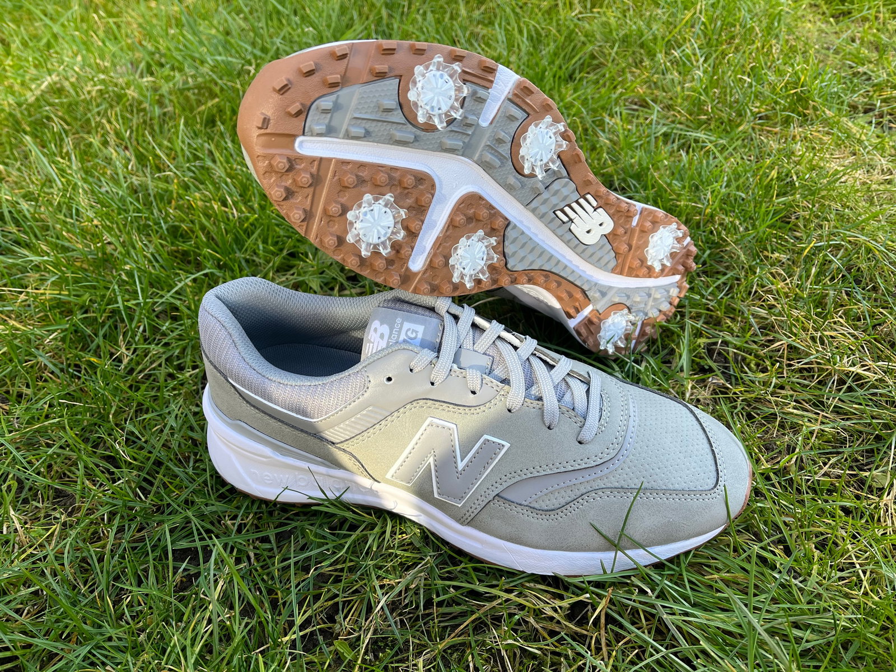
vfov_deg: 53.1
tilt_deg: -44.0
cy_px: 336
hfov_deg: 67.3
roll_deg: +7.7
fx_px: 673
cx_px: 448
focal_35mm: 26
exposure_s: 1/415
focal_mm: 5.1
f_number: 1.6
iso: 50
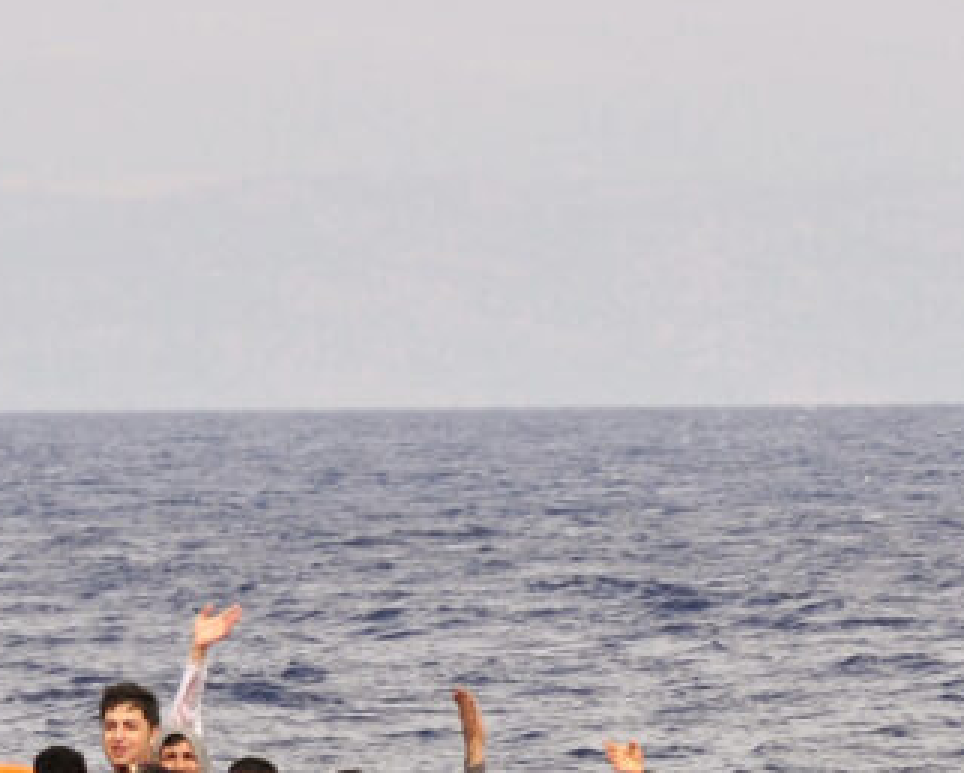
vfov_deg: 2.1
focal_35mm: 745
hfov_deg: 2.6
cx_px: 808
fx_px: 21279
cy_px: 551
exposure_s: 1/320
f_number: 9
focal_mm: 105
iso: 200
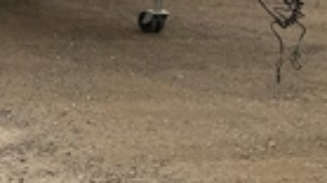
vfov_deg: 12.1
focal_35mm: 91
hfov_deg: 22.1
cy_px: -157
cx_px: -35
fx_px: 789
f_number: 1.8
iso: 25
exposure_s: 1/1221
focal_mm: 3
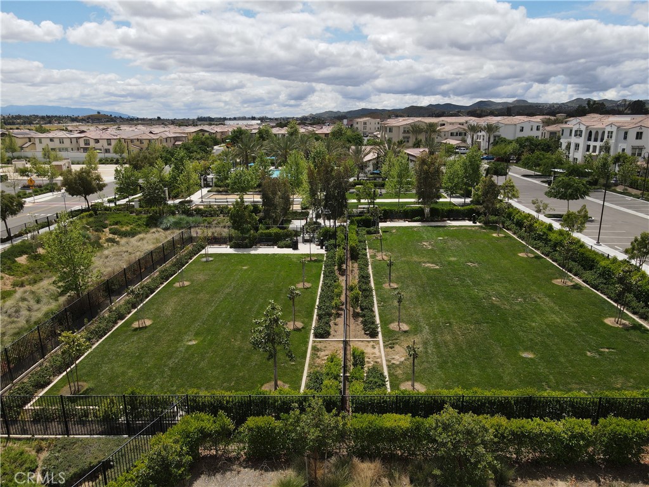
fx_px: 450
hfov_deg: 71.6
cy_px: 244
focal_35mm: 24
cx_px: 324
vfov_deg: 56.8
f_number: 2.8
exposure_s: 1/1000
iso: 100
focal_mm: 4.5
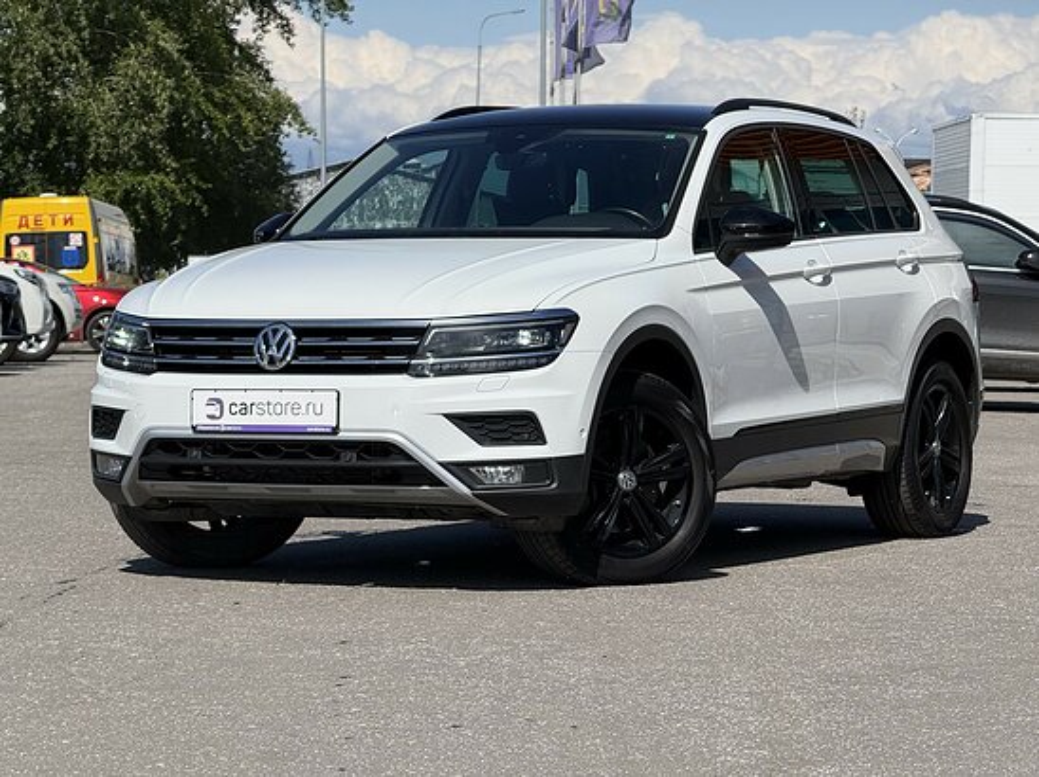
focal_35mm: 120
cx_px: 520
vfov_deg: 12.3
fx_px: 3599
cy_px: 388
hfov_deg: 16.4
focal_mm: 15.66
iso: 50
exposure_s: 1/3195
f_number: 2.8
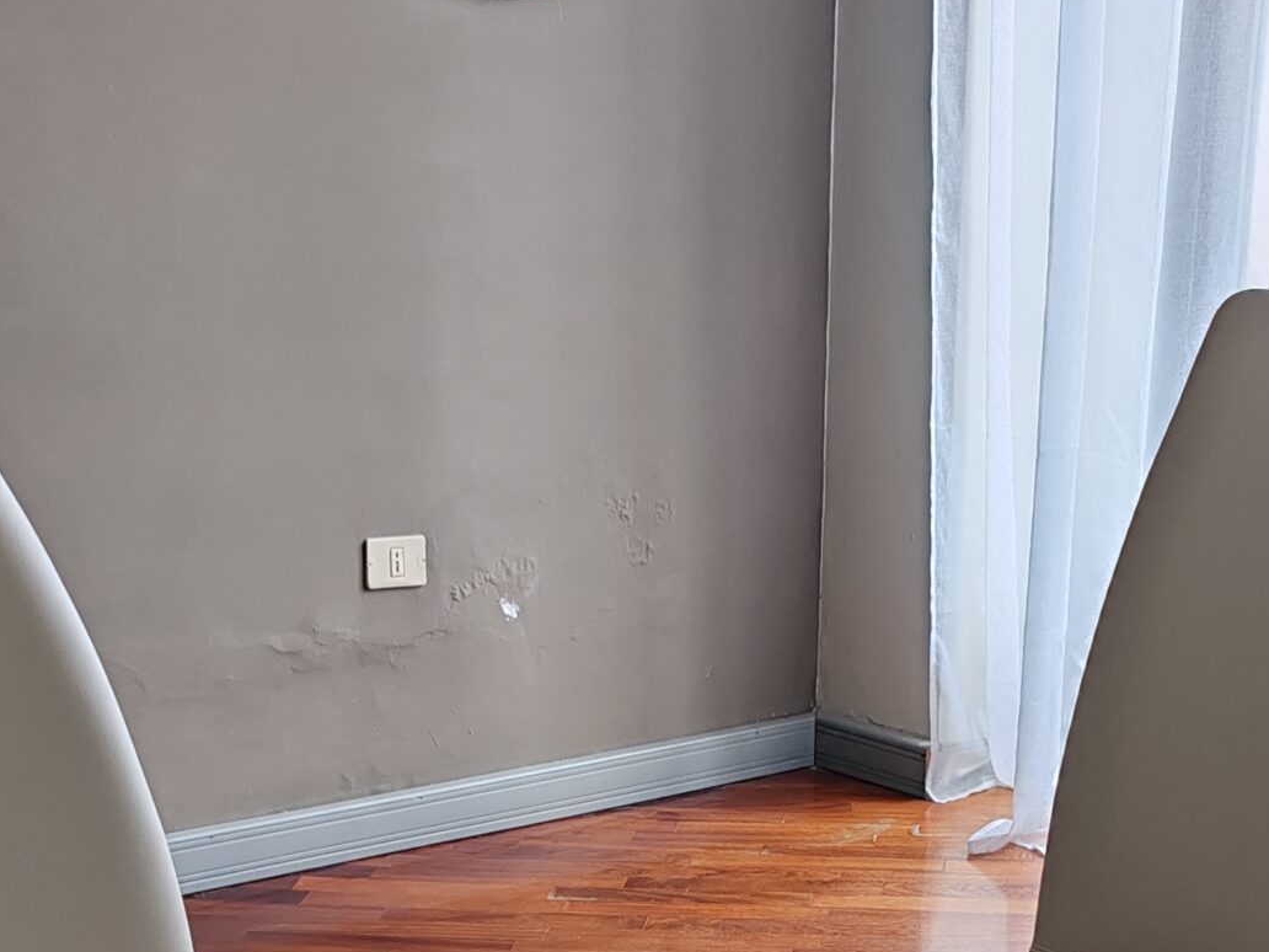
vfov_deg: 20.4
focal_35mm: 67
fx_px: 2456
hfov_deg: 29.0
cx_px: 666
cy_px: 1167
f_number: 1.9
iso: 250
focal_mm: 6.12
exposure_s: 1/100
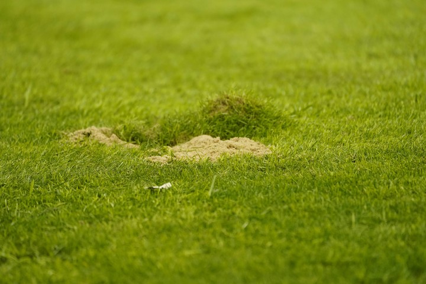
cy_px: 142
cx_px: 213
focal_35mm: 382
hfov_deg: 5.4
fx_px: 4520
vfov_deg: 3.6
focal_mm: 382
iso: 4000
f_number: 5.6
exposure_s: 1/1000
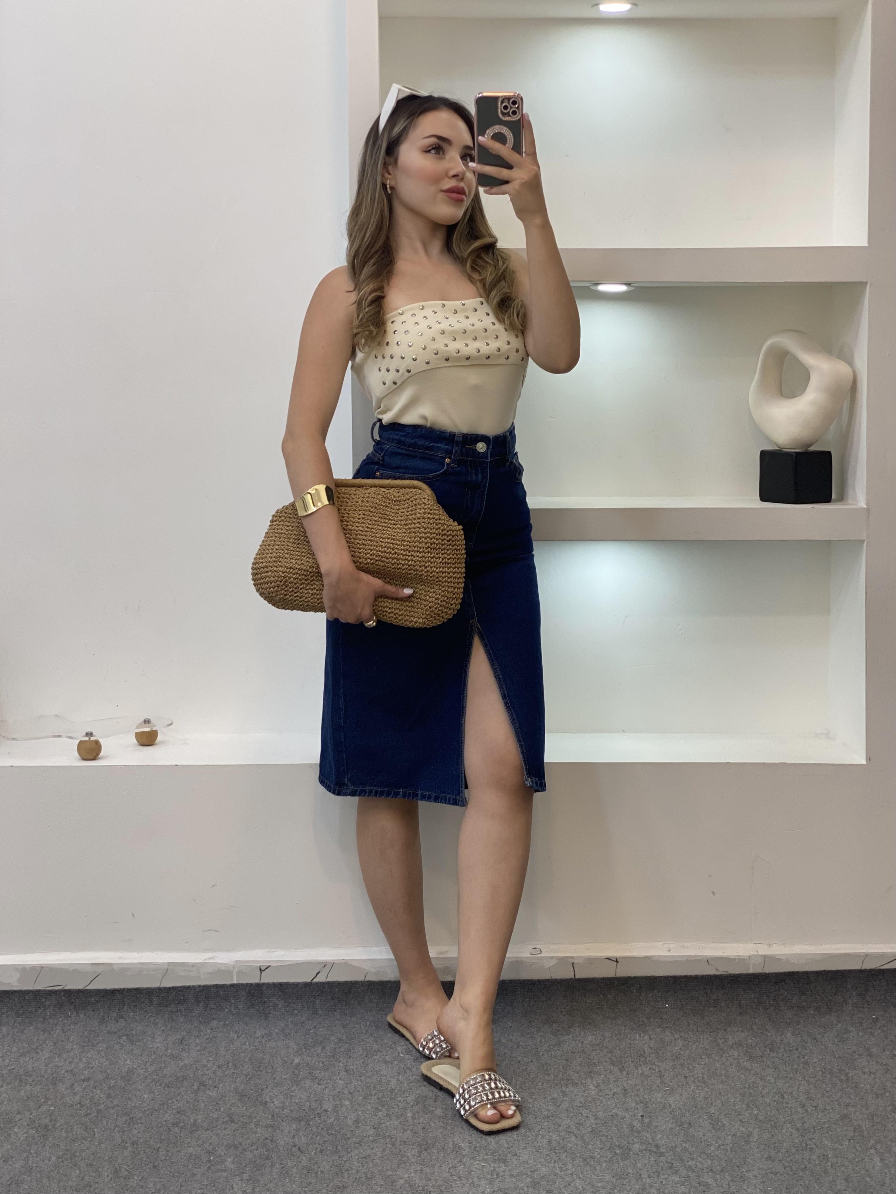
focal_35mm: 52
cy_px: 597
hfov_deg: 28.0
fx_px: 1795
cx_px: 448
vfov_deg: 36.8
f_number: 2
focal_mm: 6
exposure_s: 1/100
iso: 80
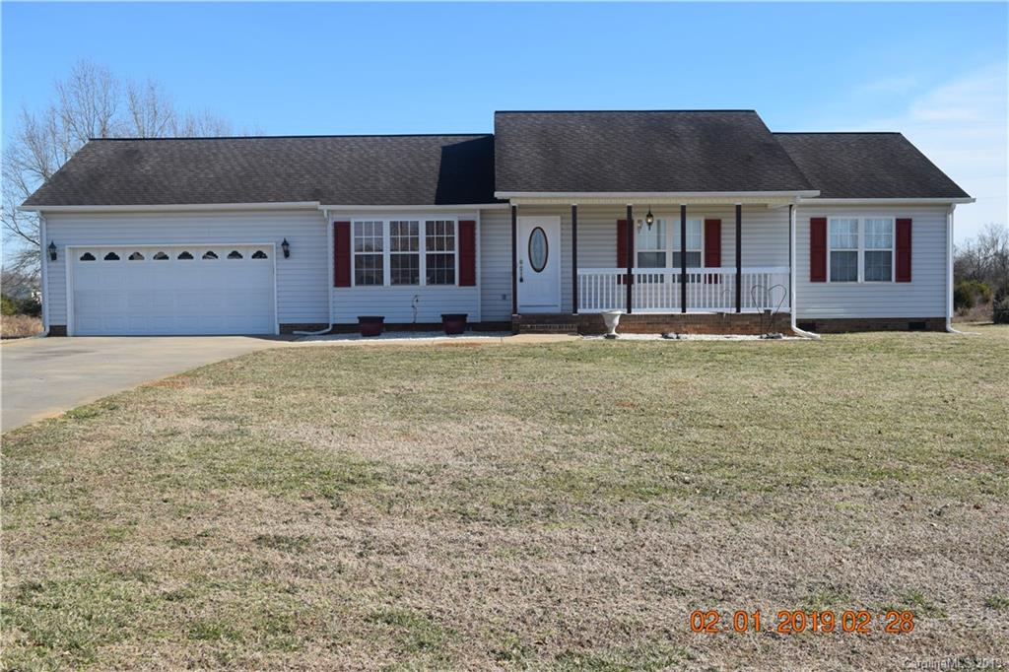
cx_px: 504
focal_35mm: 36
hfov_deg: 53.1
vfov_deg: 36.8
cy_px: 336
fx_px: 1009
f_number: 8
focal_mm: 24
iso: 200
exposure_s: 1/640
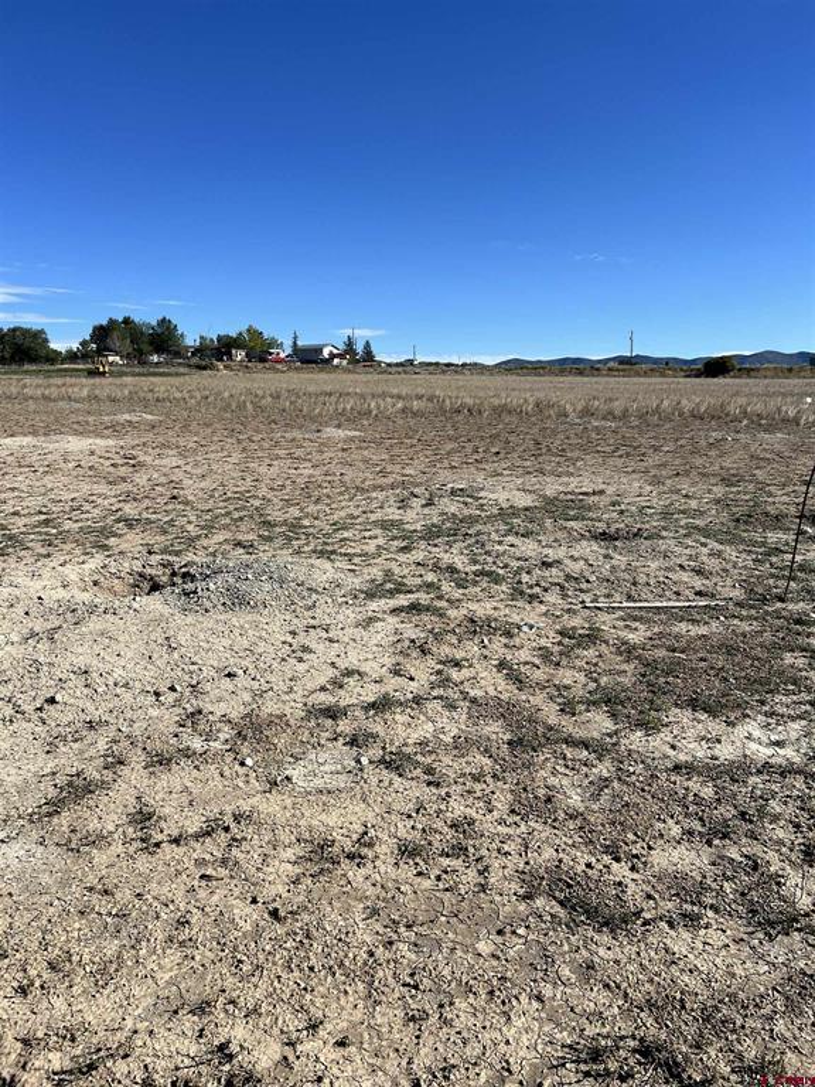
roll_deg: +0.3
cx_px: 408
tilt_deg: -10.4
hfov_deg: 53.1
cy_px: 544
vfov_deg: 67.3
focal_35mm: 26
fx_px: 816
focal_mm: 5.7
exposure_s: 1/5319
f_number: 1.5
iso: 50
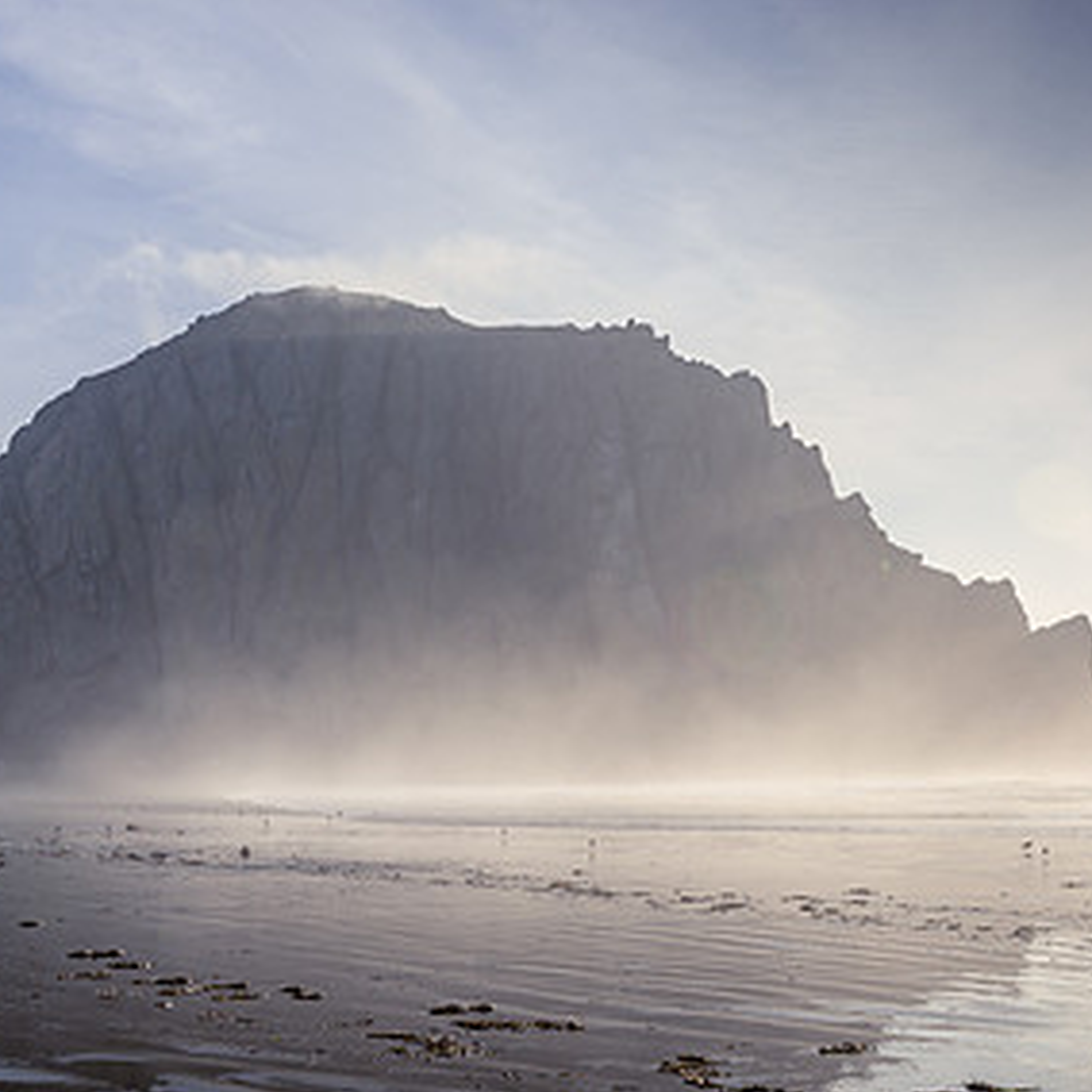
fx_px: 2177
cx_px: 473
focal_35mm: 61
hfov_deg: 28.1
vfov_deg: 28.0
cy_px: 707
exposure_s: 1/80
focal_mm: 35
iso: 100
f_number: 13
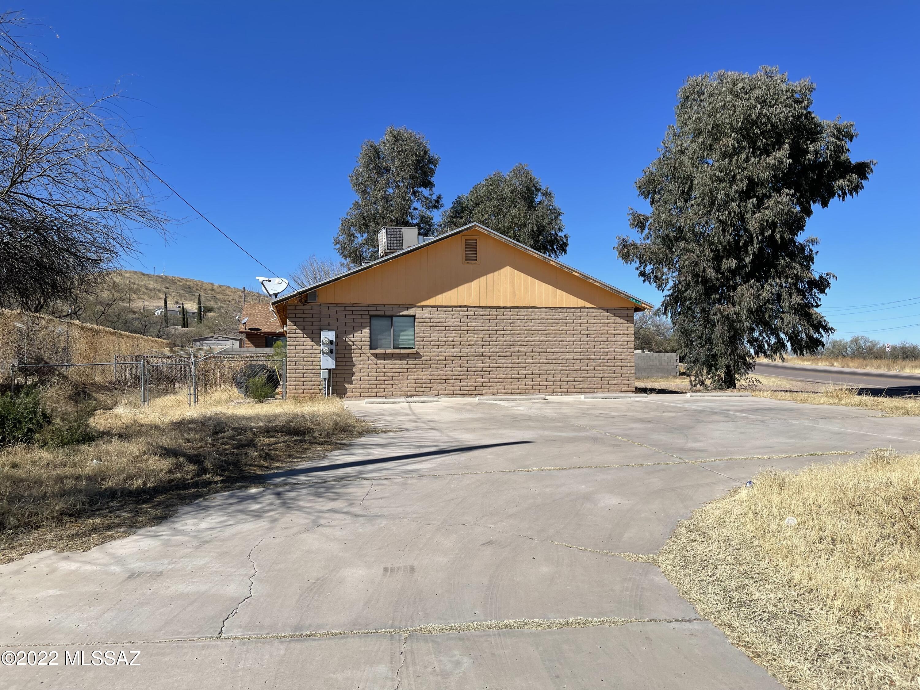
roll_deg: -1.1
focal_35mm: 26
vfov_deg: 53.1
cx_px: 460
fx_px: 691
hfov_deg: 67.3
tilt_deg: +2.6
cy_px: 345
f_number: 1.6
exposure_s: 1/4049
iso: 32
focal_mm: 5.1
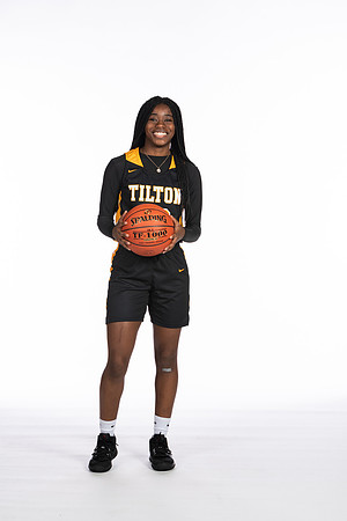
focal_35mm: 105
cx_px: 174
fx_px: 1518
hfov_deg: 13.0
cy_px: 260
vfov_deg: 19.5
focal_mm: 70
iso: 100
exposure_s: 1/100
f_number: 5.6
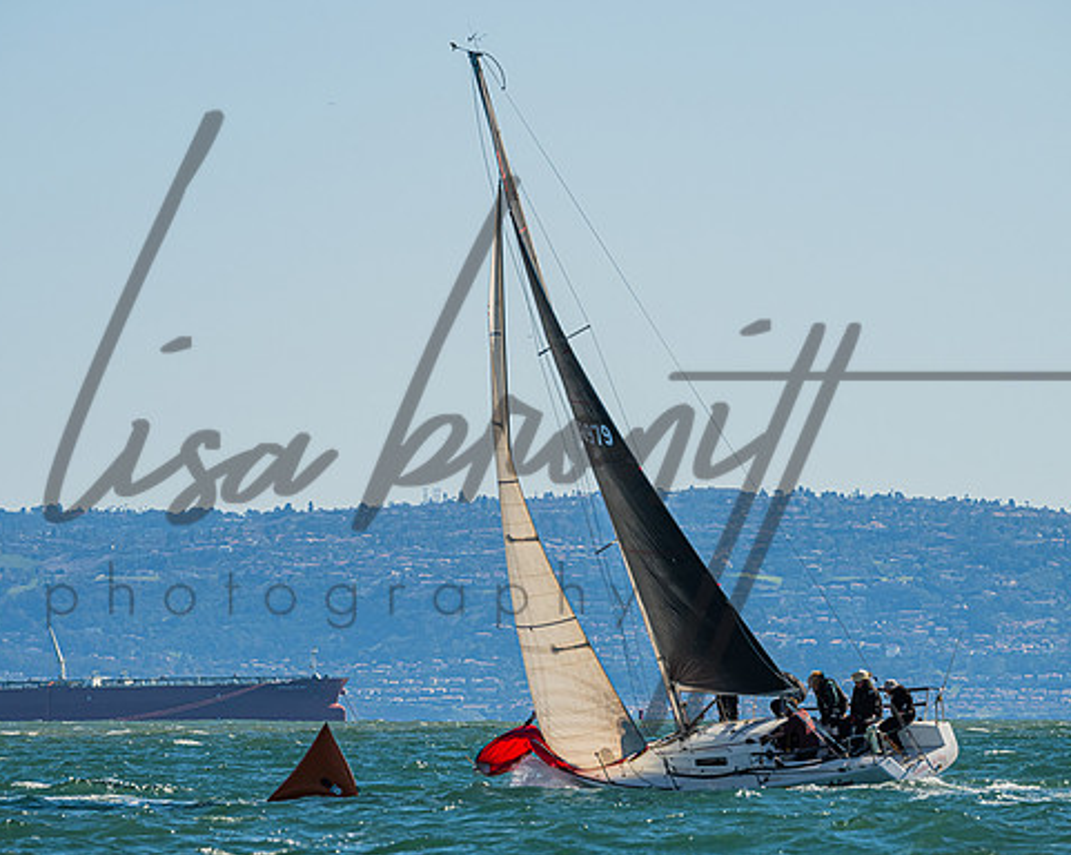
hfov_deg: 4.9
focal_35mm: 392
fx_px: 12415
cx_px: 541
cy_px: 437
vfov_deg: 3.9
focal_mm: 280
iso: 400
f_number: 8
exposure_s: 1/2000
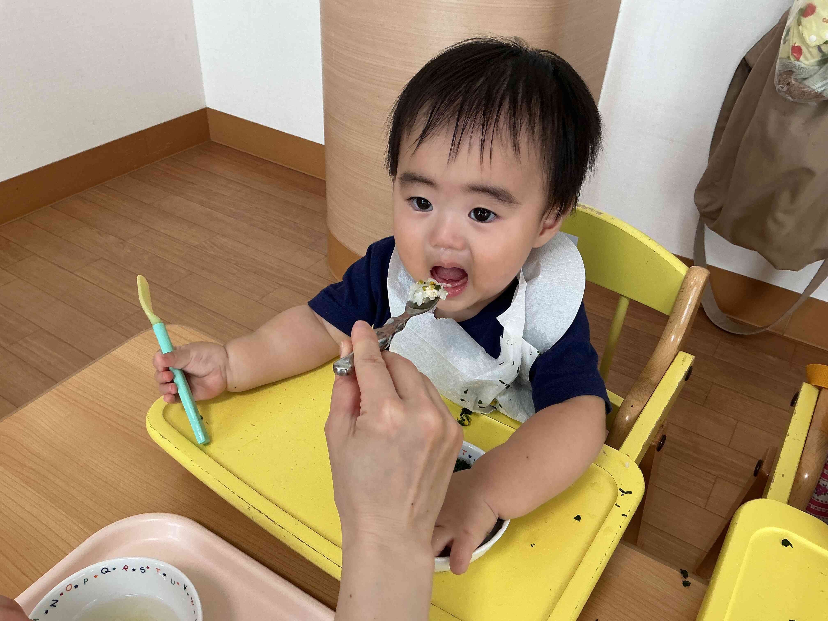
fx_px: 694
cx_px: 414
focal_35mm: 29
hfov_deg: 61.7
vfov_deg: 48.2
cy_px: 310
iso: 64
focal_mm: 3
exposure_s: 1/120
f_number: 1.8
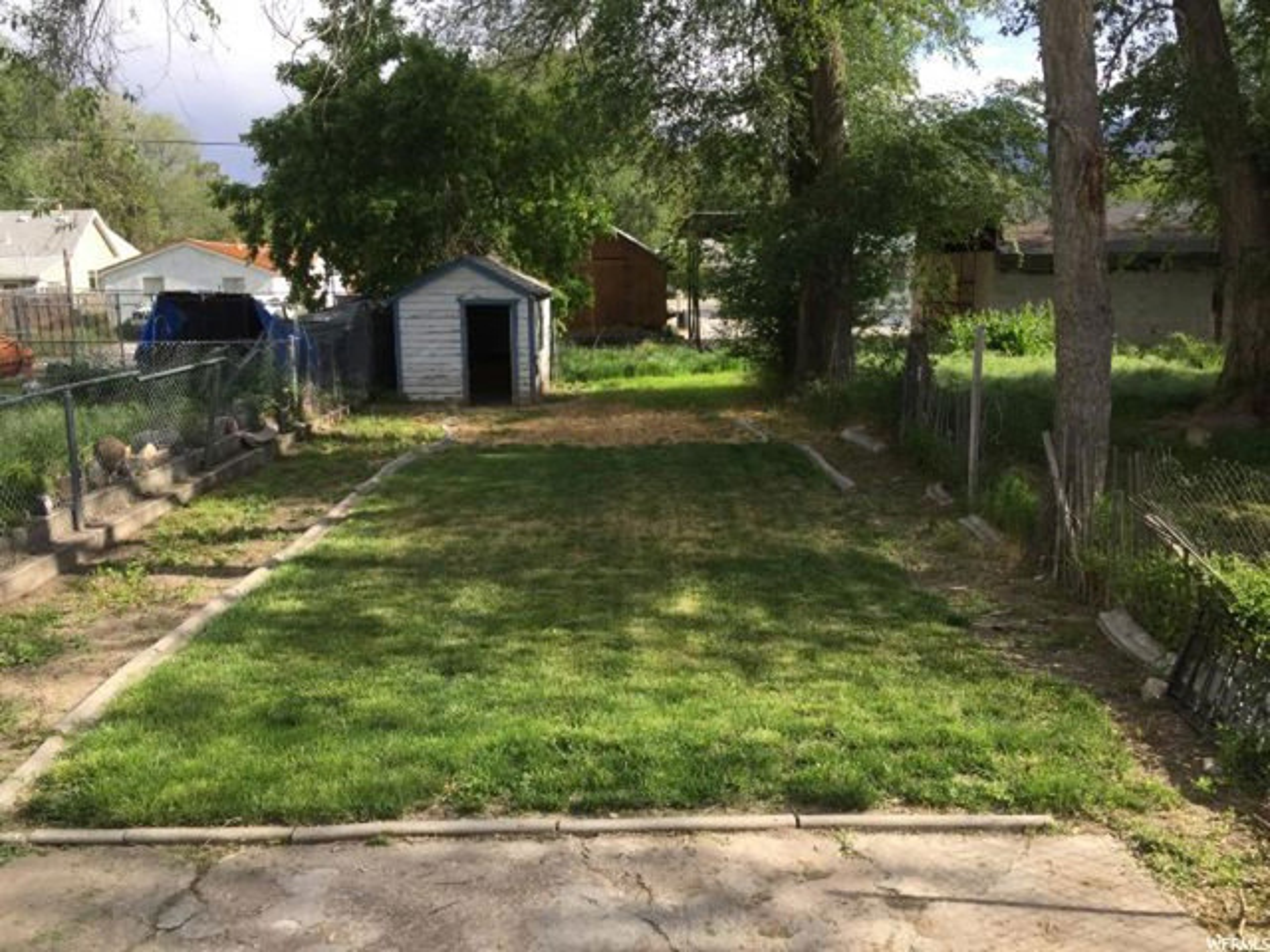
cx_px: 635
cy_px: 476
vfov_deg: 48.2
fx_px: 1064
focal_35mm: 29
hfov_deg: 61.7
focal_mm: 4.15
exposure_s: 1/732
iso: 32
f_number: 2.2
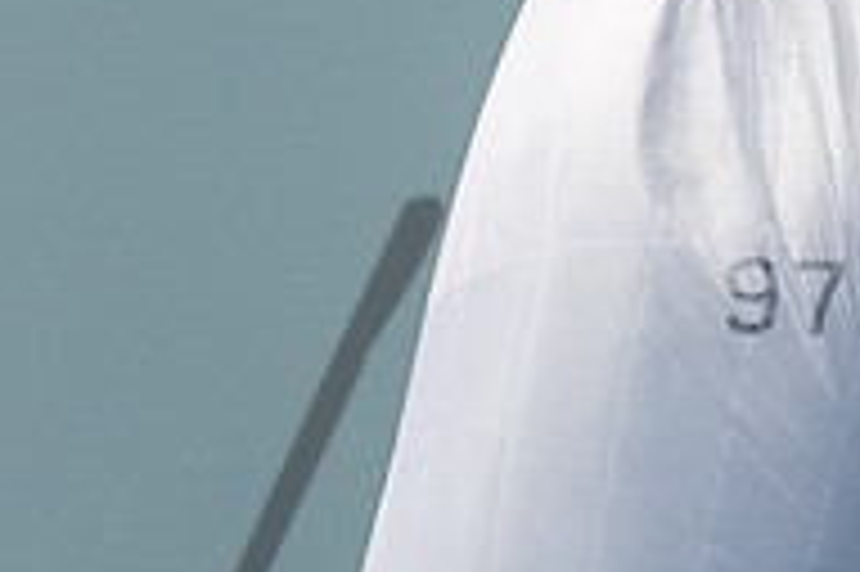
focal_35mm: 1103
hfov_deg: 1.9
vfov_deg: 1.2
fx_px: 26326
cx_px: 1143
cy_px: 375
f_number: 6.3
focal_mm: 200
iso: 320
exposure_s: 1/2000
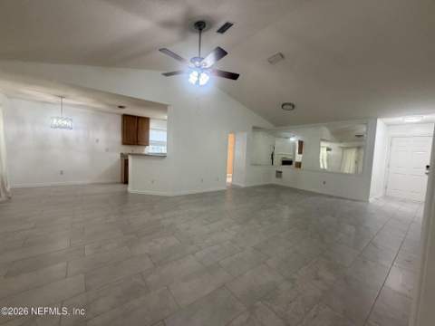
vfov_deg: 85.7
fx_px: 176
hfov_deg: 102.1
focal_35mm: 14
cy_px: 163
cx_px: 218
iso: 160
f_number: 2.2
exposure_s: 1/60
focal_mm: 2.22
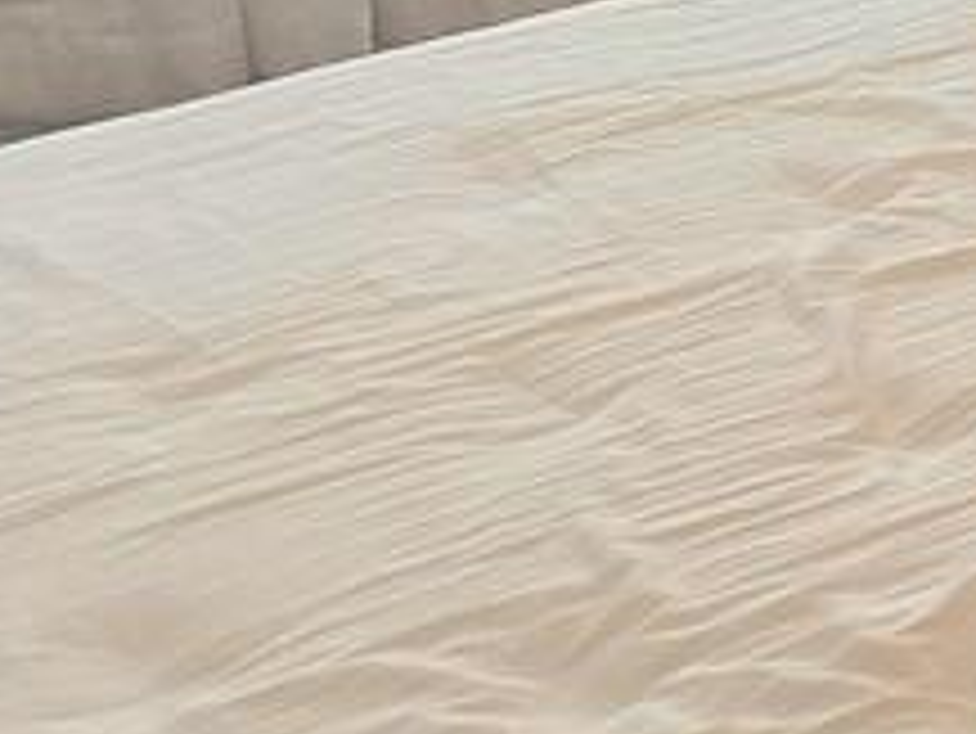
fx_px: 2708
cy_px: -775
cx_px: 2910
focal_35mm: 96
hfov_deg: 11.5
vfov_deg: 13.1
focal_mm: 2.2
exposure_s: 1/60.2
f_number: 2.2
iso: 160
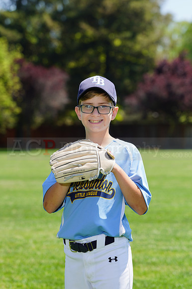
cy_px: 144
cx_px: 96
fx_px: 1650
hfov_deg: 6.7
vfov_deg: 10.0
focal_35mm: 206
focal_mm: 206
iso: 100
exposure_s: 1/160
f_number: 9
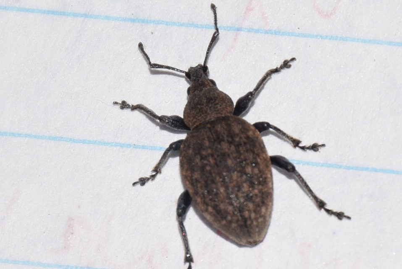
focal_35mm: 210
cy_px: 134
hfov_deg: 9.8
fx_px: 2347
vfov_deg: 6.6
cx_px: 201
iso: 320
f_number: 11
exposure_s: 1/160
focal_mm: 140
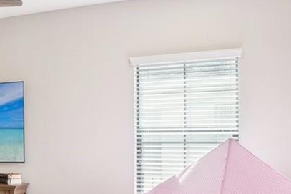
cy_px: 163
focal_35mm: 59
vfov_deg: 22.6
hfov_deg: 24.2
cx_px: -175
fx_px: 477
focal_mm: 10
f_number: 8
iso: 400
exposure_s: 1/25
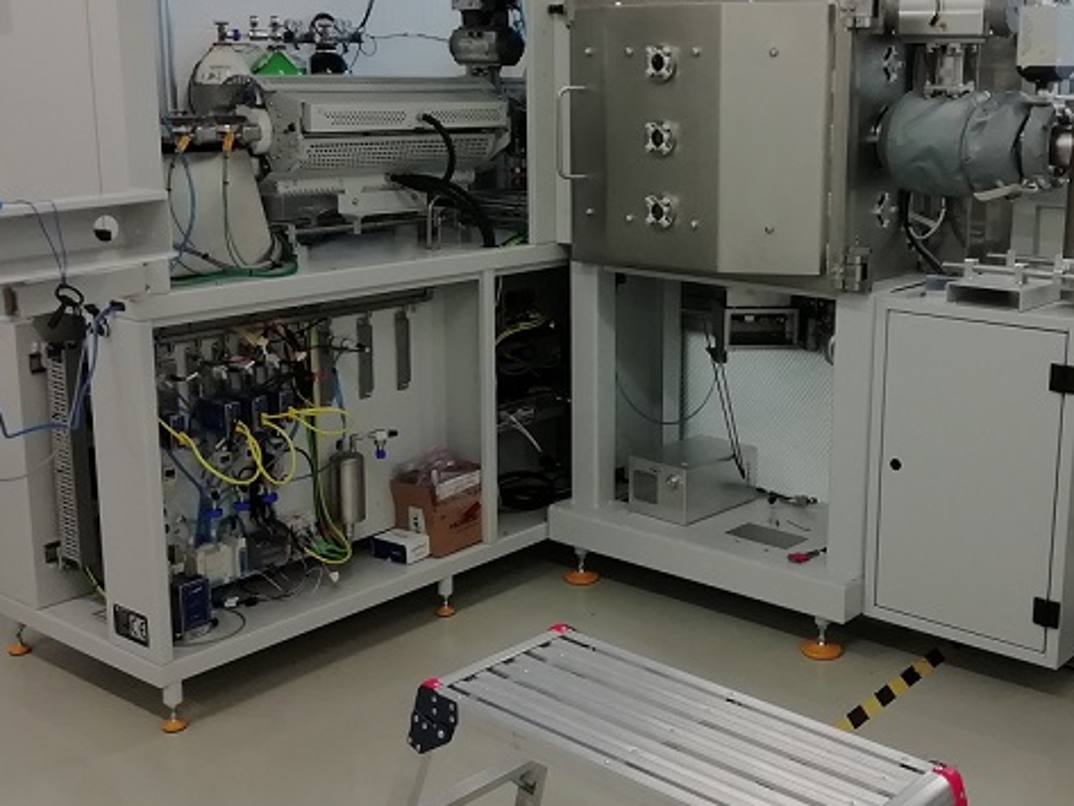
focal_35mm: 44
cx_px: 670
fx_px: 1365
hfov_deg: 42.6
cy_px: 359
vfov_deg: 32.9
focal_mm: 3.46
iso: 80
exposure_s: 1/33.3
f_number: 2.2
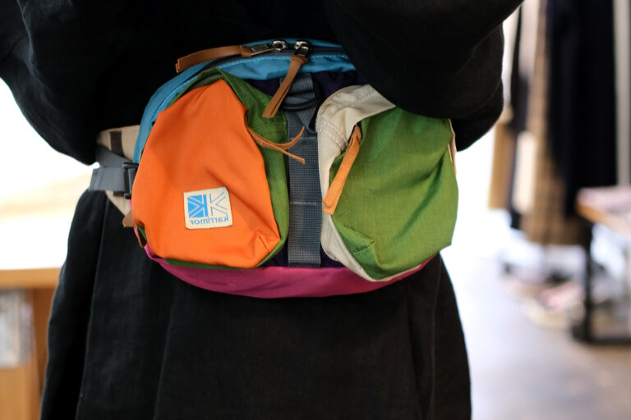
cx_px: 316
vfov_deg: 25.5
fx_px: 929
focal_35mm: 53
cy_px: 210
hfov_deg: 37.5
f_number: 2
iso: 1250
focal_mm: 35
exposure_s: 1/75
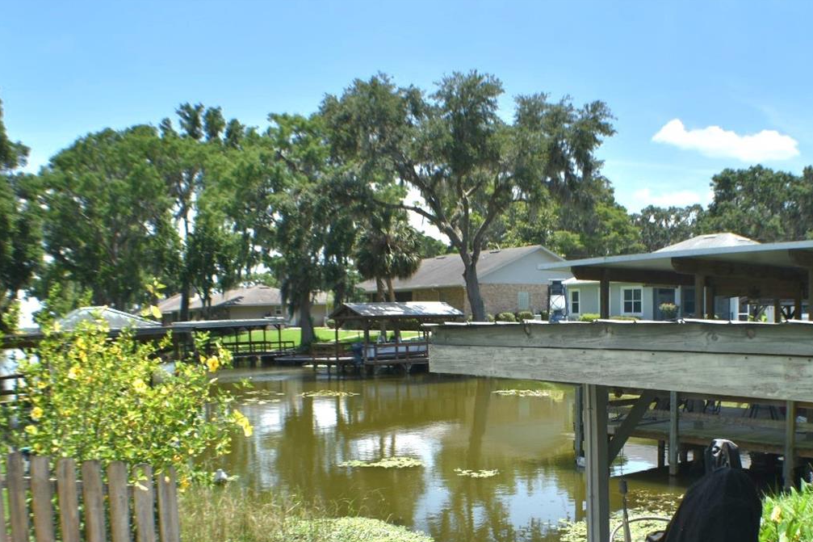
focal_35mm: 55
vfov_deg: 24.3
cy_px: 426
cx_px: 567
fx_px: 1237
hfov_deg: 35.9
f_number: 10
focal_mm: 23
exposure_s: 1/400
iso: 200
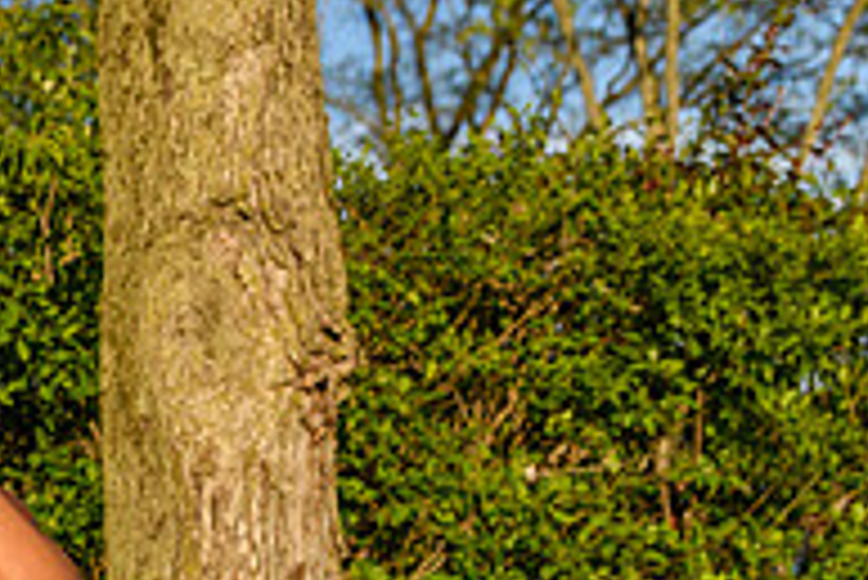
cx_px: -360
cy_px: 825
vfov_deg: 13.6
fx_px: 2316
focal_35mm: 96
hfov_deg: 19.1
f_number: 3.2
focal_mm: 32
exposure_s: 1/1000
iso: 64
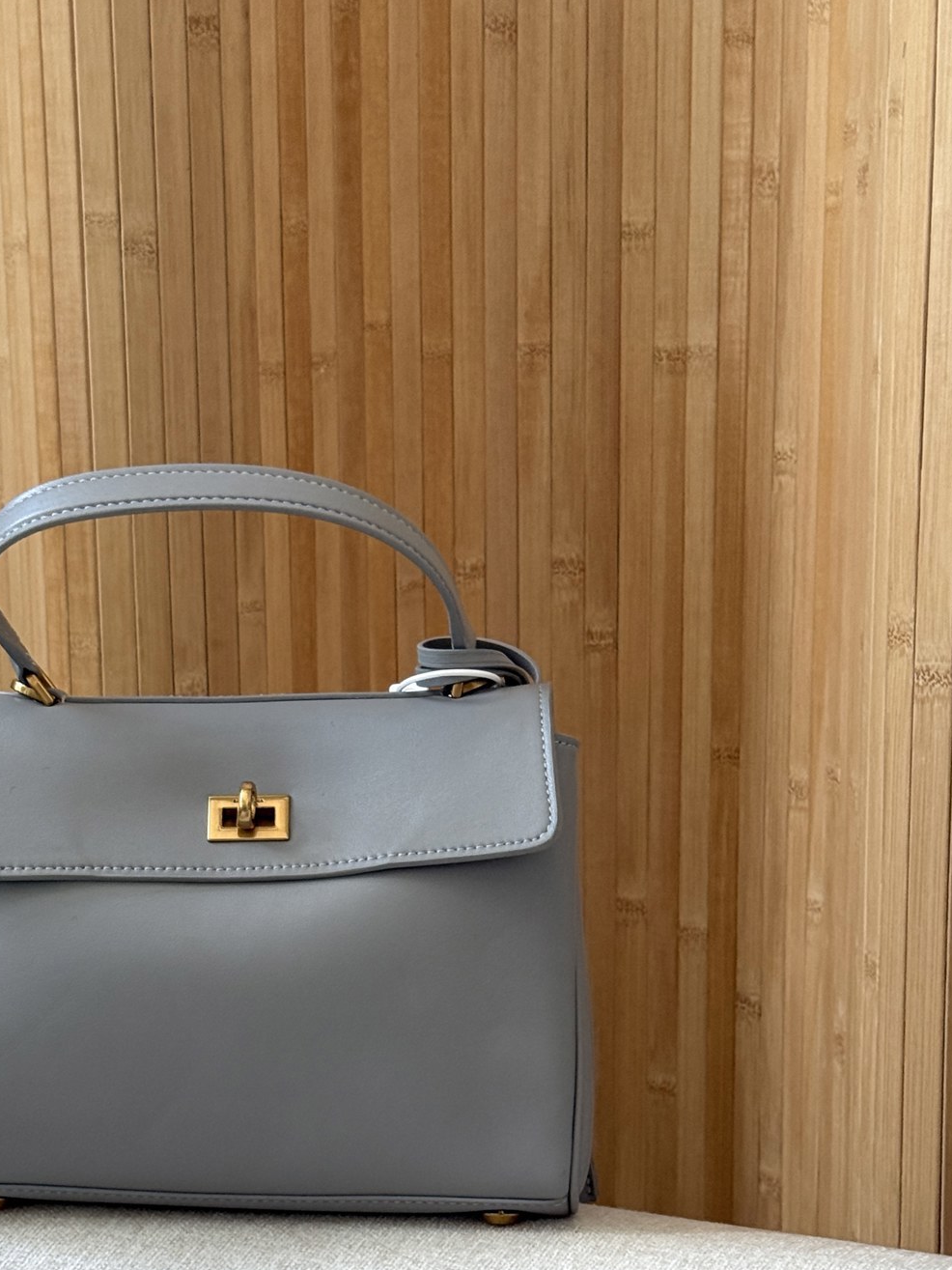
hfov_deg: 20.0
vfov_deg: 26.4
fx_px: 2677
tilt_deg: -12.7
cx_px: 253
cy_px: 932
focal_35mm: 73
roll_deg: +0.8
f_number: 1.78
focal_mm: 6.76
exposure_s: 1/96
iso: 100
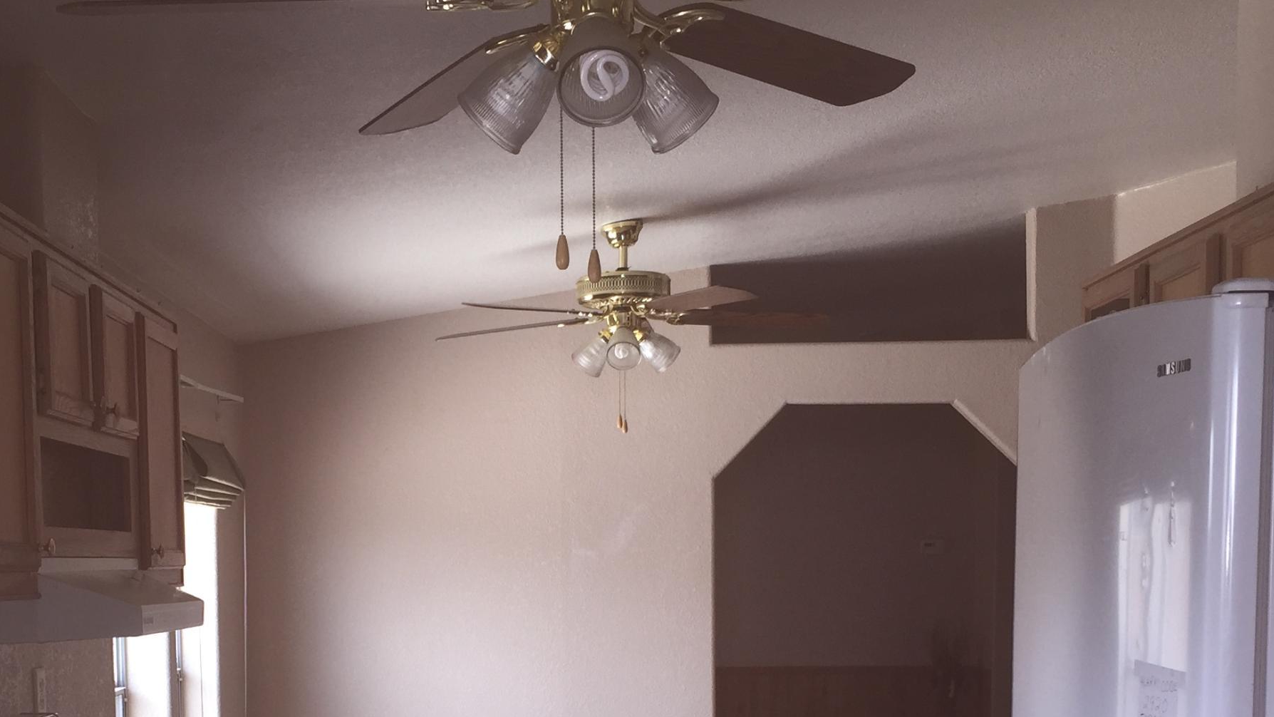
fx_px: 1791
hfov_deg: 39.0
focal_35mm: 53
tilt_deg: -5.2
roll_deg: +0.8
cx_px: 509
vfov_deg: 21.8
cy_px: 722
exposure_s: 1/36
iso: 32
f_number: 2.2
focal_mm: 4.15
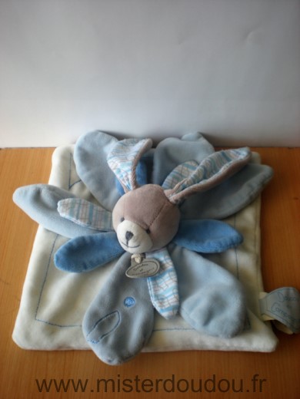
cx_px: 150
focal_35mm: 38
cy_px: 200
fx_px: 439
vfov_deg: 49.0
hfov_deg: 37.7
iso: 64
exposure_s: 1/69.2
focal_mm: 6.3
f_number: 3.1
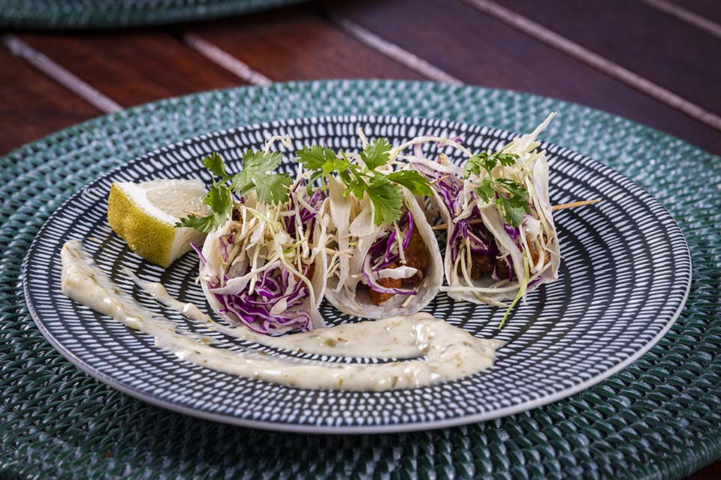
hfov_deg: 15.8
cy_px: 240
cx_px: 360
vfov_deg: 10.5
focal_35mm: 130
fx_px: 2603
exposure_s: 1/250
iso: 400
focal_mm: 130
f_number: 10
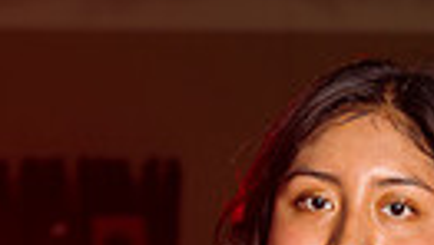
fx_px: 2327
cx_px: 308
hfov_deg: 10.6
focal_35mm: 202
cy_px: 612
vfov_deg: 5.8
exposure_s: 1/250
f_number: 5
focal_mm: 56
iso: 125
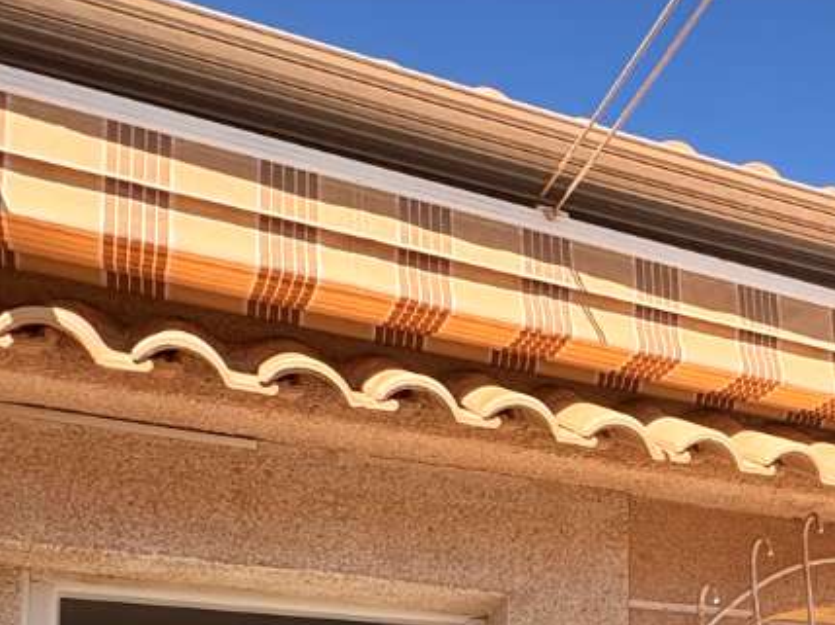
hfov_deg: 36.9
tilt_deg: +5.8
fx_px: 1181
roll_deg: +1.4
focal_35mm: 49
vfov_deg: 25.9
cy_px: 788
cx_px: 726
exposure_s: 1/1048
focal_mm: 2.22
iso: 64
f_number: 2.2
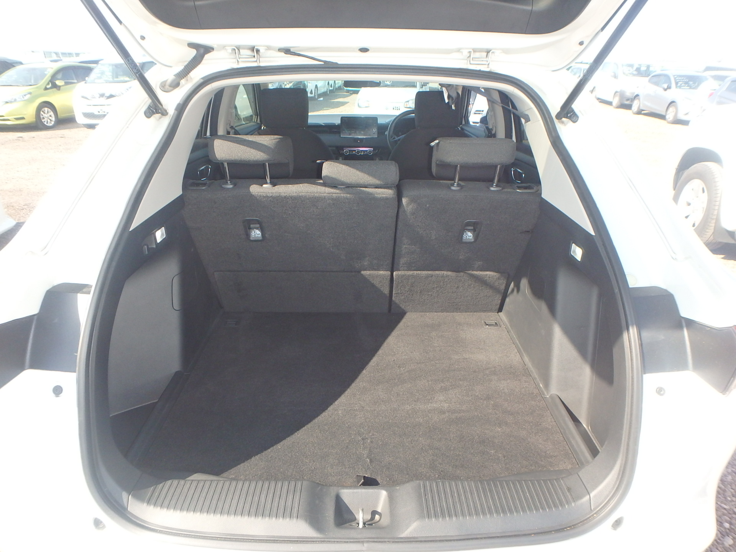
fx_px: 446
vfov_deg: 63.4
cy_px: 276
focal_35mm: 21
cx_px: 368
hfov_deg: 79.0
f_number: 3.5
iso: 250
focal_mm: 3.7
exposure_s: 1/400
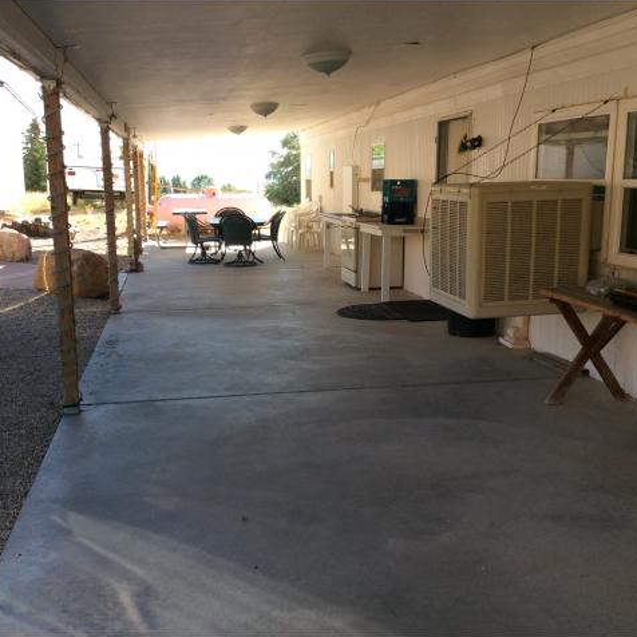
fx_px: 791
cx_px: 310
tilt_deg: -10.3
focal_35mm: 38
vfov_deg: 43.9
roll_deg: +1.1
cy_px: 317
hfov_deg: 43.9
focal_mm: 3.3
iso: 32
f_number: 2.4
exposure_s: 1/274
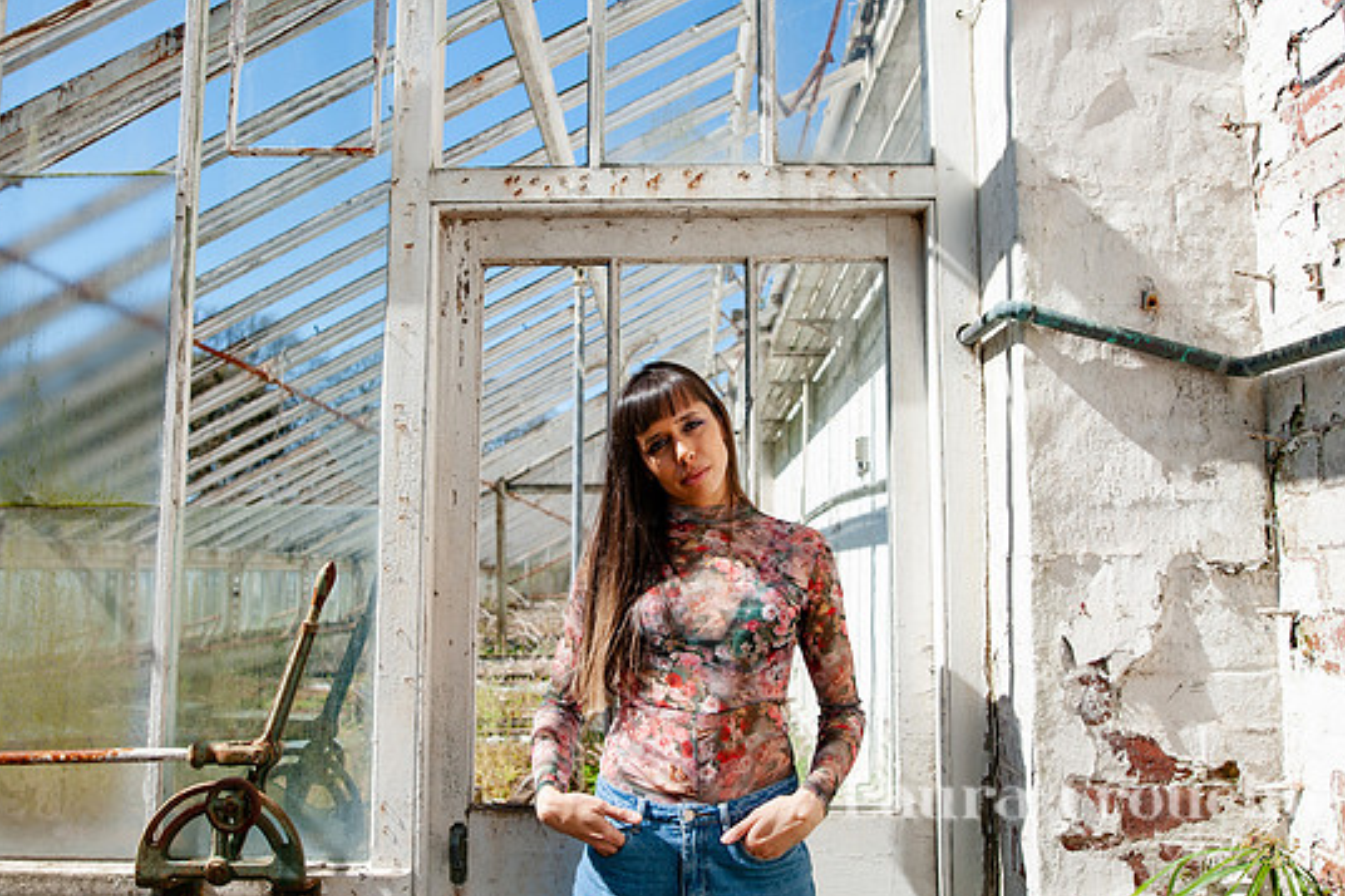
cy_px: 447
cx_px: 670
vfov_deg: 46.4
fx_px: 1046
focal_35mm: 28
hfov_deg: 65.5
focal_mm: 24
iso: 200
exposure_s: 1/1600
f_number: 3.5
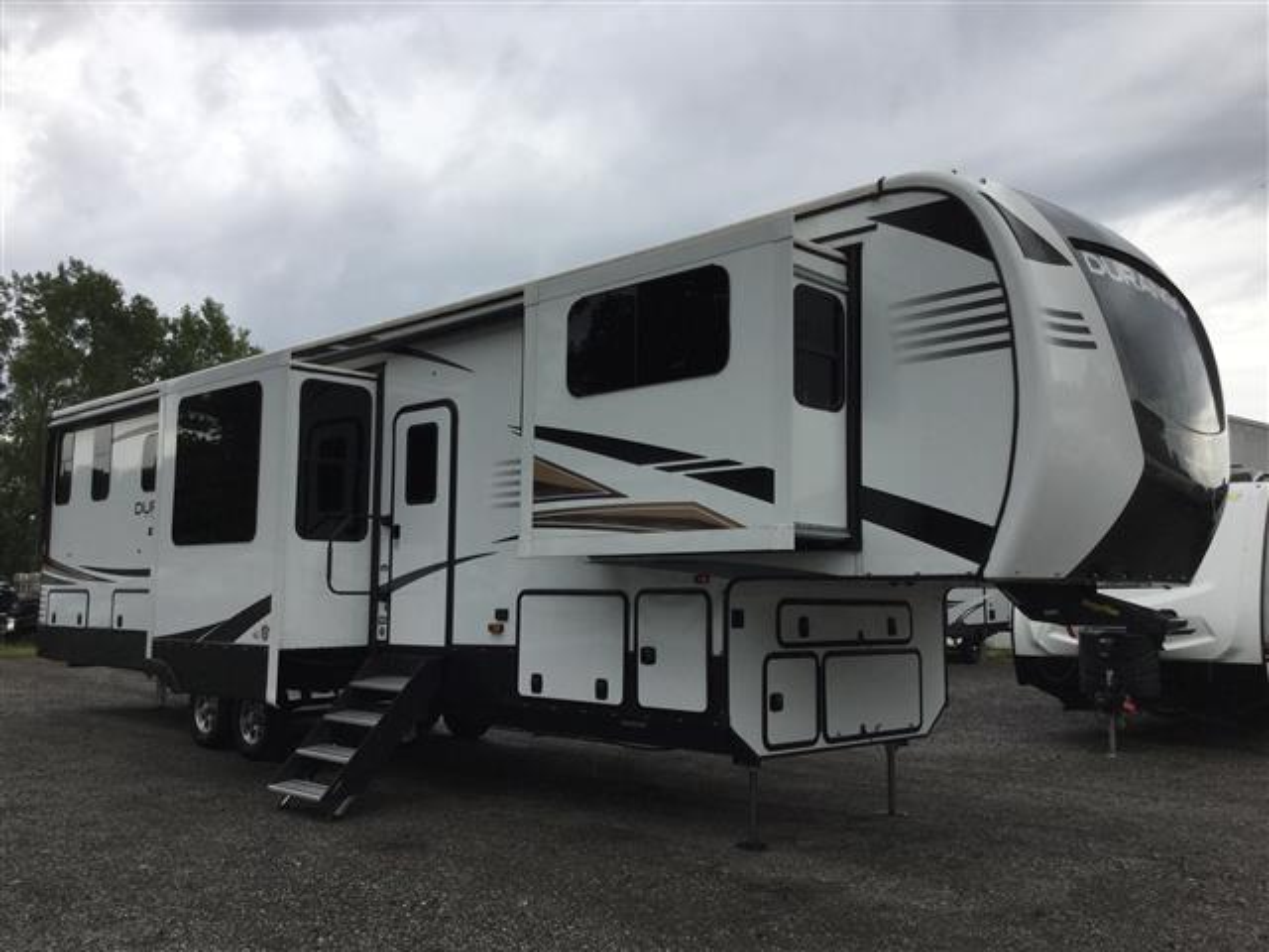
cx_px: 634
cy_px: 476
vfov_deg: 45.4
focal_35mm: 31
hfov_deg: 58.4
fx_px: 1136
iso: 25
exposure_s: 1/275
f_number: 2.4
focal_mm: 3.3
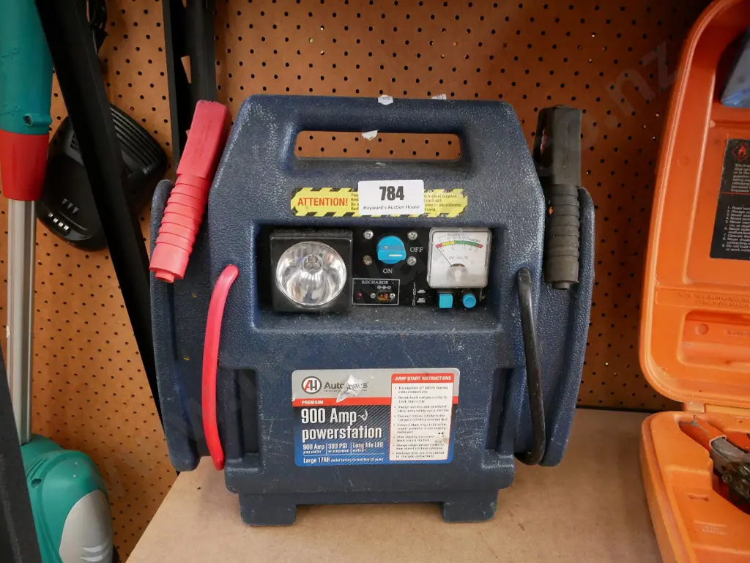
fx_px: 650
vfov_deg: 46.8
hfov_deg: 59.9
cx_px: 375
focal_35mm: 30
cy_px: 282
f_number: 5.6
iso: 3200
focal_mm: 15
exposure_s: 1/40
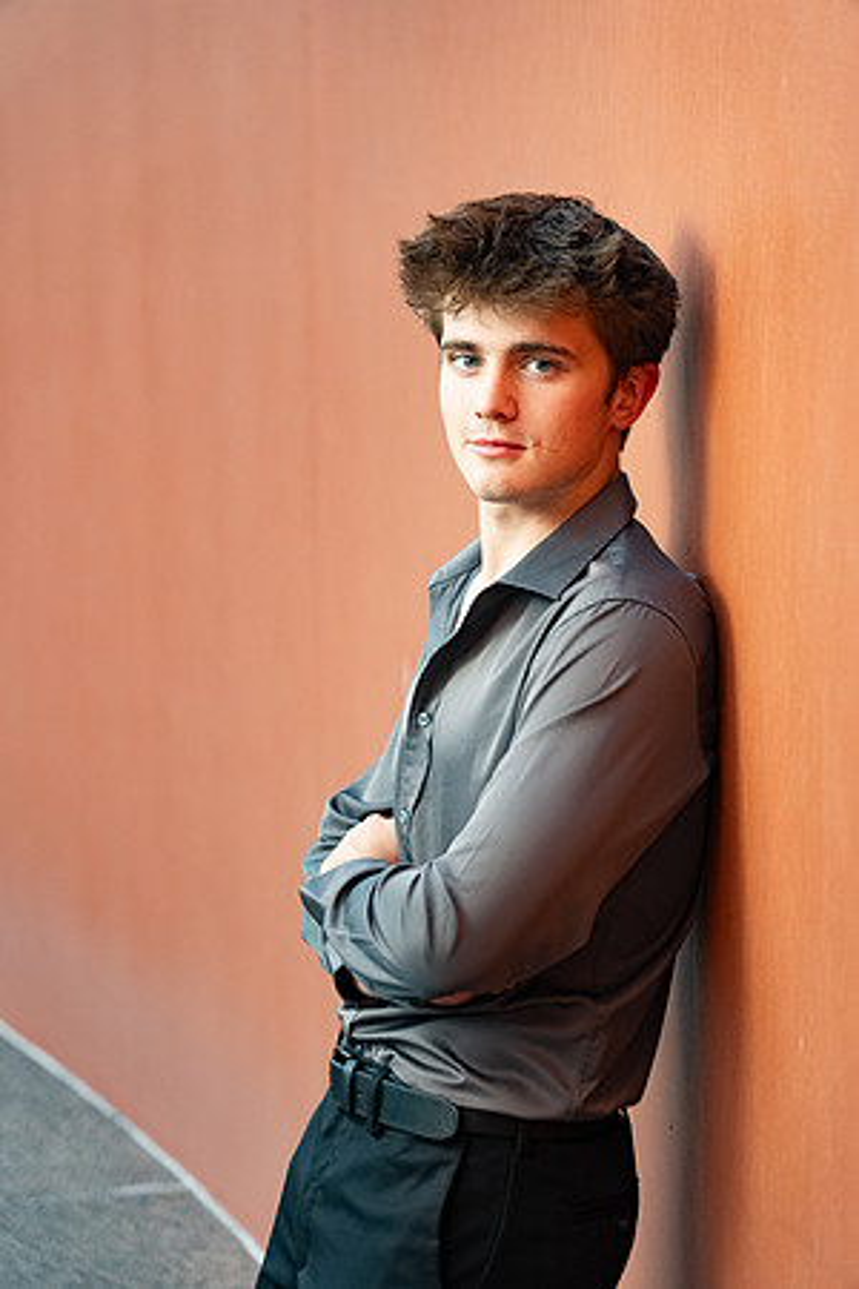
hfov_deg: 14.4
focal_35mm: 95
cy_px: 644
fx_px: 3400
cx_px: 430
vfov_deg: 21.5
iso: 800
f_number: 4
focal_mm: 95
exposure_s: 1/80
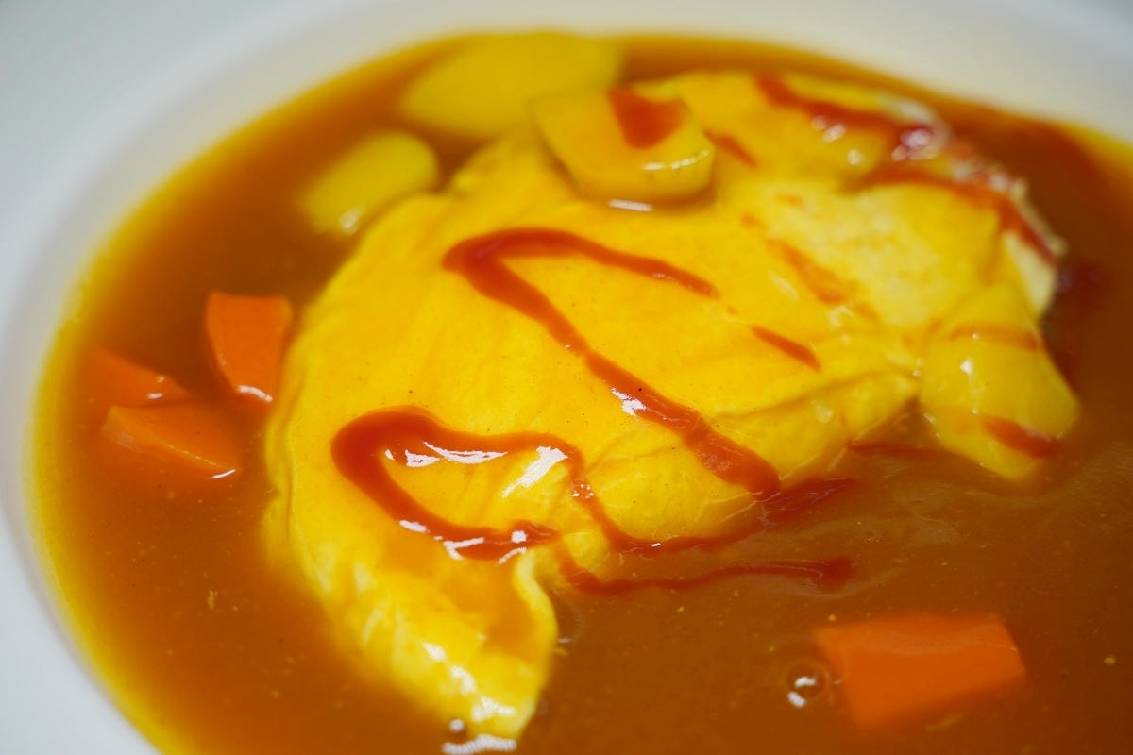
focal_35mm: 75
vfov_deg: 18.2
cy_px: 378
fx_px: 2360
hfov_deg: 27.0
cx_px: 566
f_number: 4
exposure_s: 1/80
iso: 160
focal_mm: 75
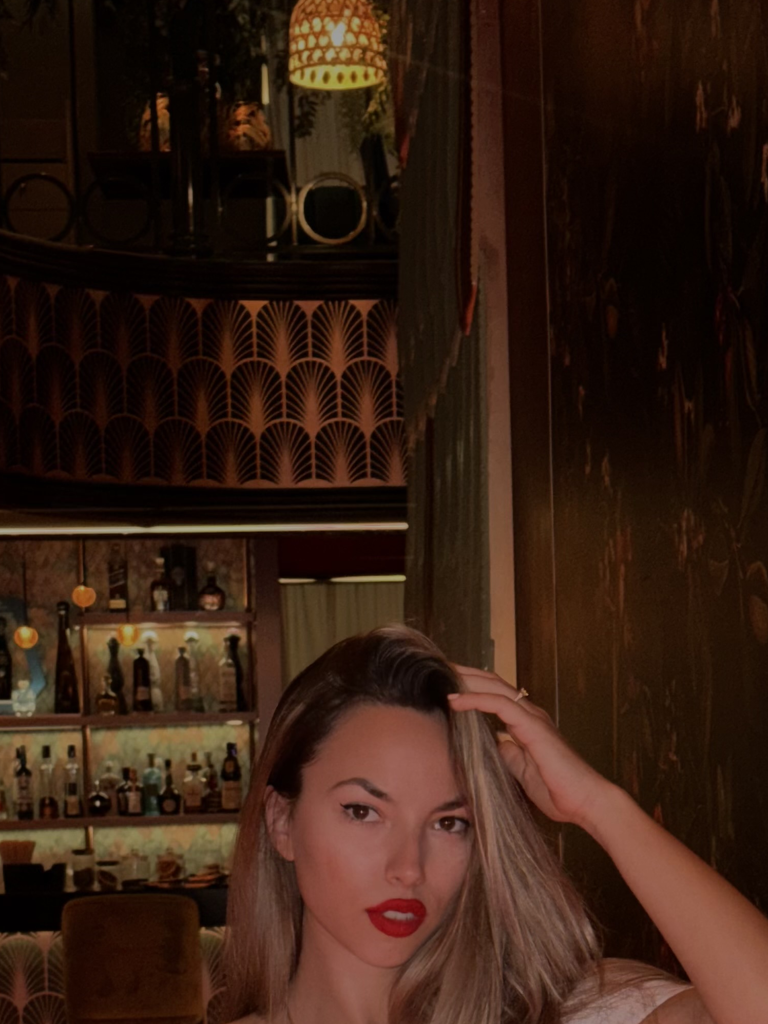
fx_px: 2870
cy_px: 840
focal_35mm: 97
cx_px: 443
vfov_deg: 20.0
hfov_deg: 15.2
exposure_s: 1/4
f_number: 1.78
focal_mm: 6.76
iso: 160
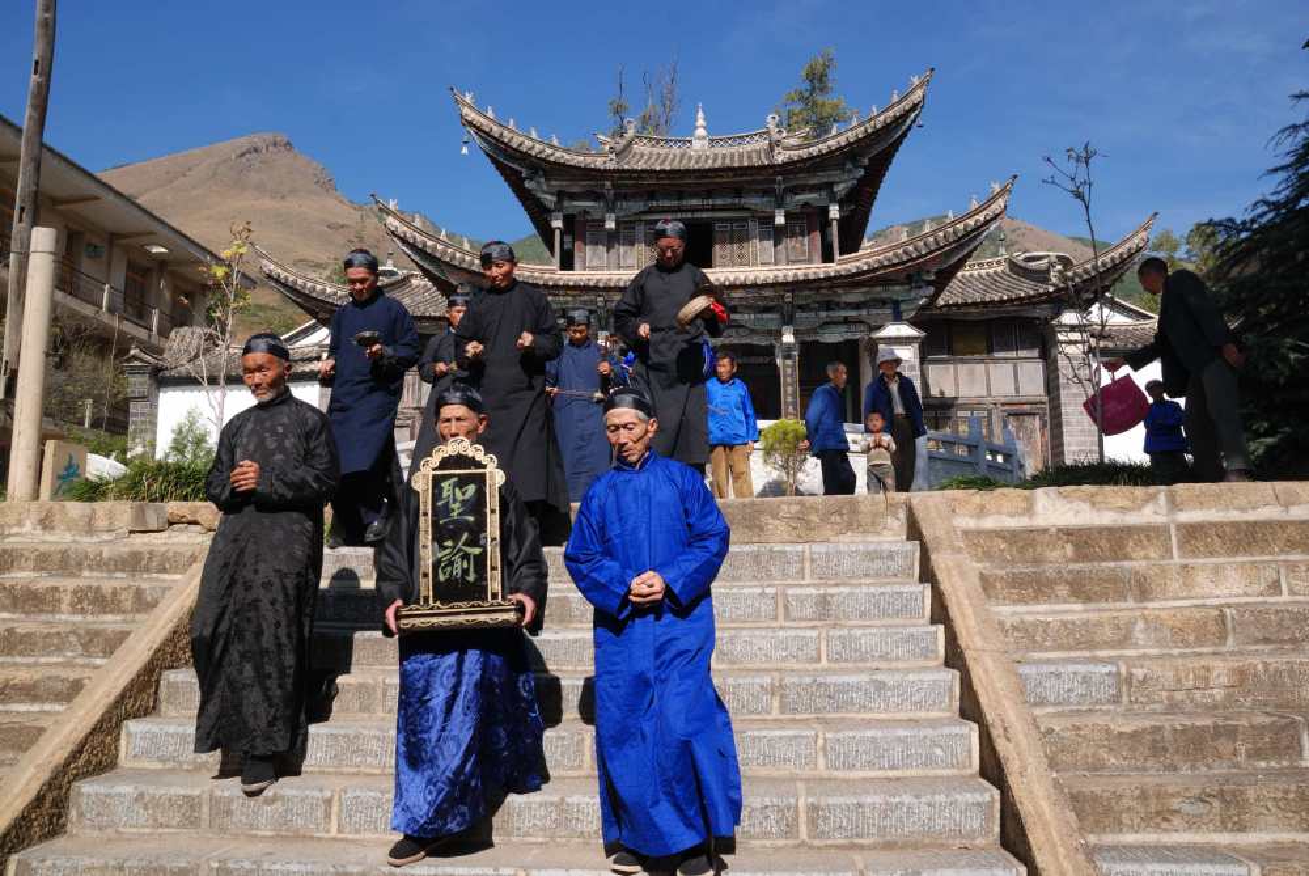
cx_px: 654
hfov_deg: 70.4
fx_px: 928
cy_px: 438
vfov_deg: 50.5
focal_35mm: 26
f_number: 11
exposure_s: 1/100
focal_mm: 17
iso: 100
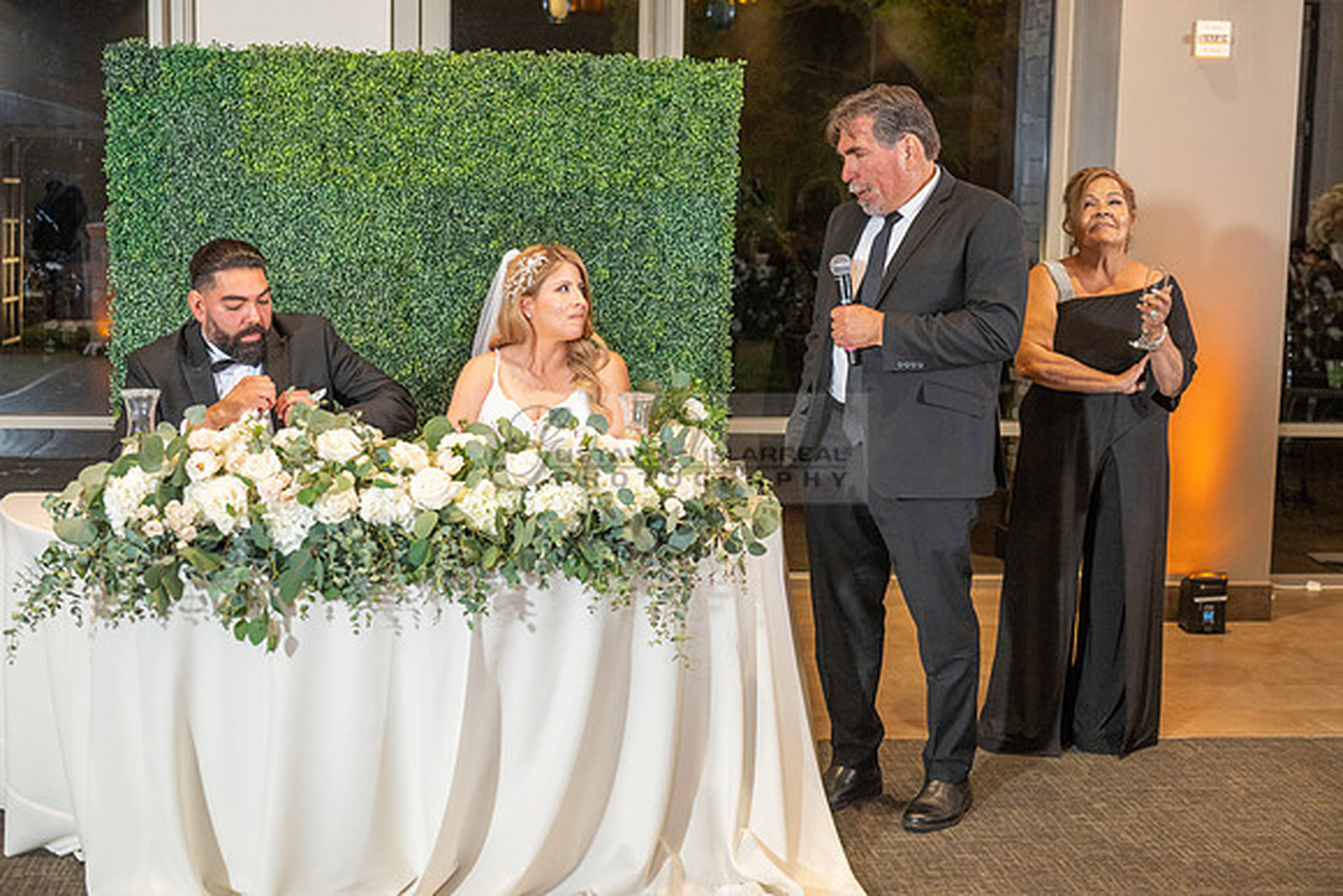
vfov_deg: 26.0
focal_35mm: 52
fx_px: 1940
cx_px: 672
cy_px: 448
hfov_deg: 38.2
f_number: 3.5
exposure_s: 1/160
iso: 800
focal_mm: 52
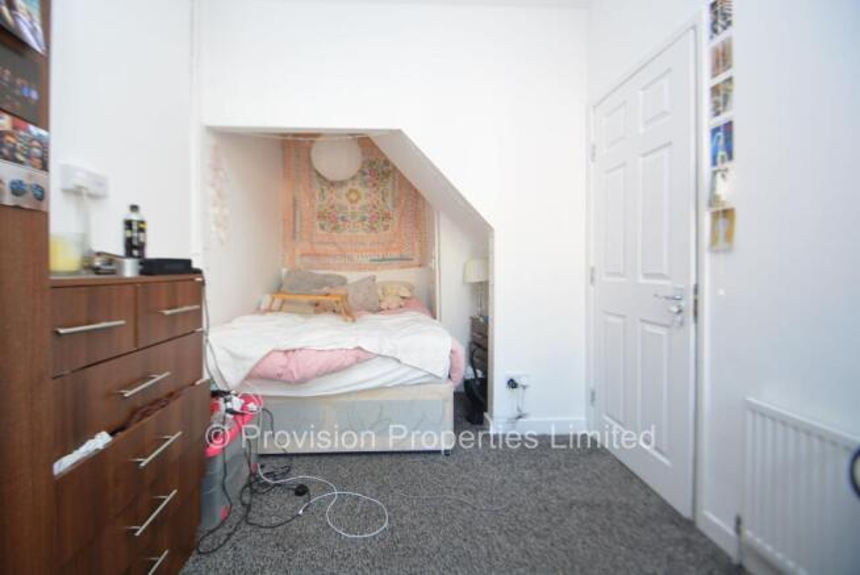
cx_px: 430
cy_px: 288
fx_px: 359
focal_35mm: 15
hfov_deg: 100.4
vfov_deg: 77.4
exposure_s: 1/60
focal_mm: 10
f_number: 4
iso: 560
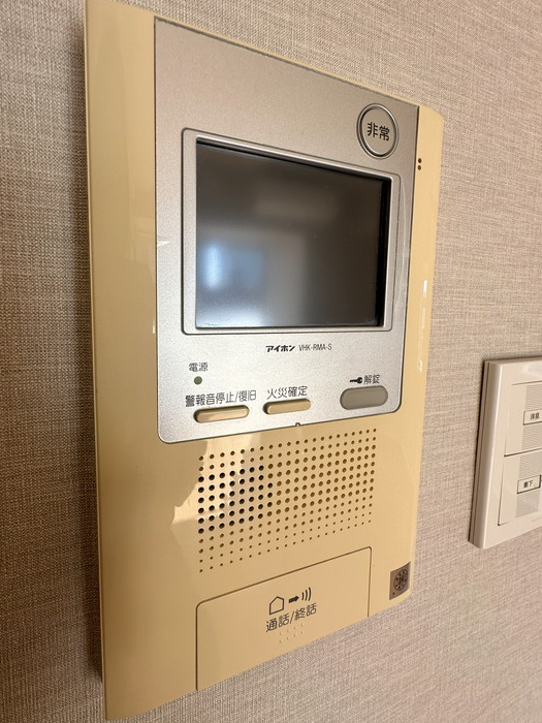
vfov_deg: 94.4
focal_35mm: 16
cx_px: 255
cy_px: 337
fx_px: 334
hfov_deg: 78.0
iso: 40
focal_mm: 2.22
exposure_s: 1/312
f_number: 2.2
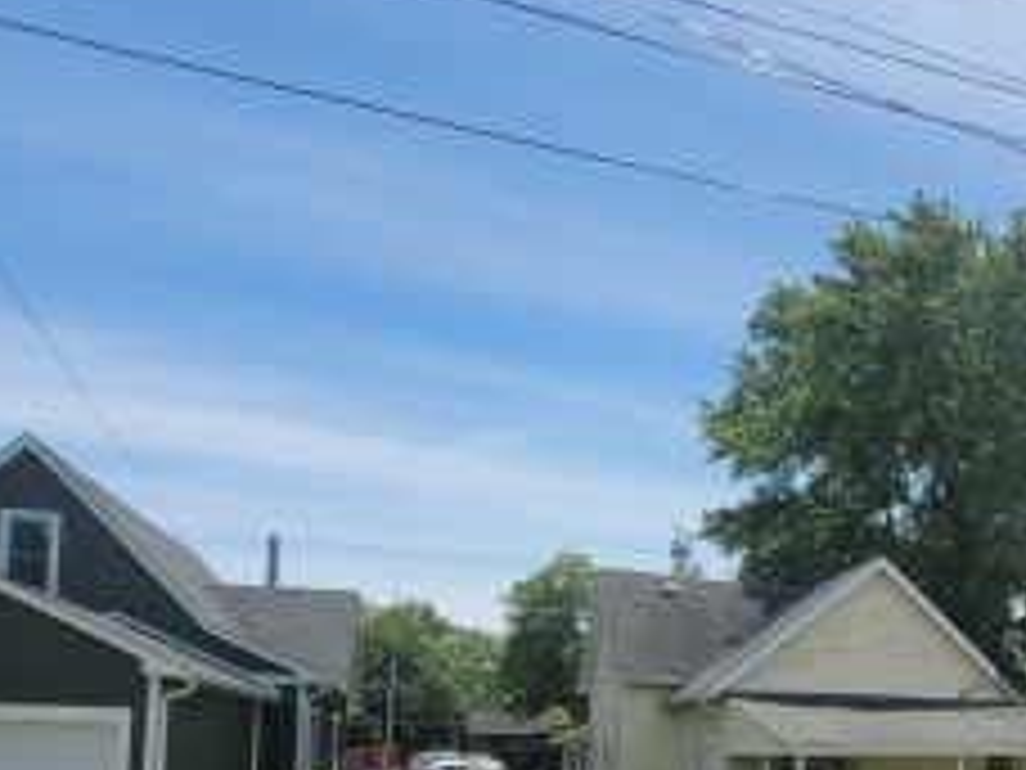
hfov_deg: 44.1
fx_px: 1126
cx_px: 947
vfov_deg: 35.4
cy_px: 698
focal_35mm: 38
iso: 40
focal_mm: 1.74
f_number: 2.2
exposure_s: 1/2094
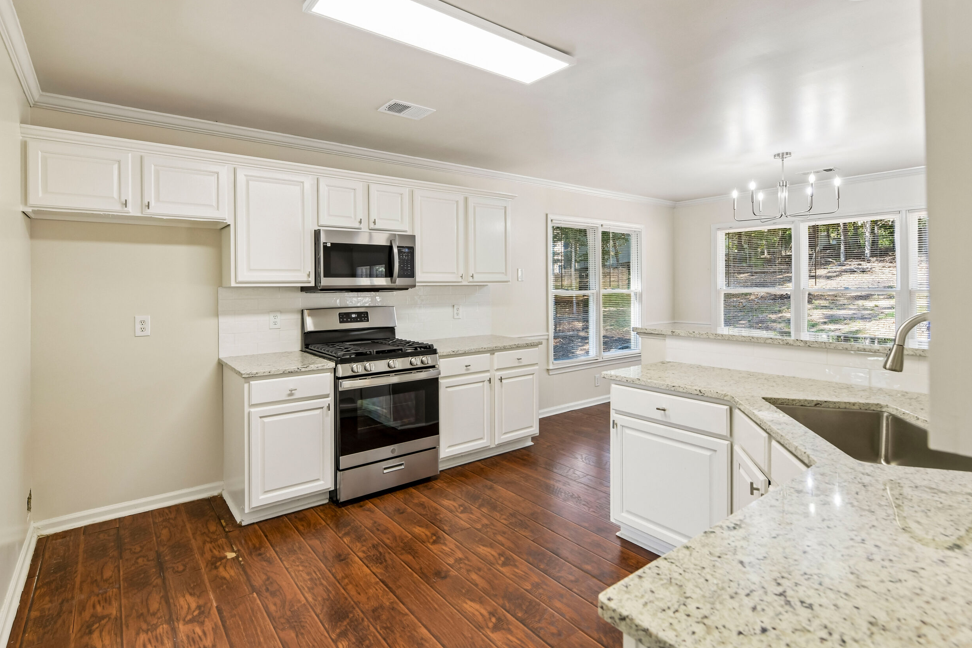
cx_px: 425
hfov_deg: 92.8
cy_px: 290
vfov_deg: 70.2
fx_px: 459
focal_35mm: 17
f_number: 8
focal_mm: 14
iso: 250
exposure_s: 1/15
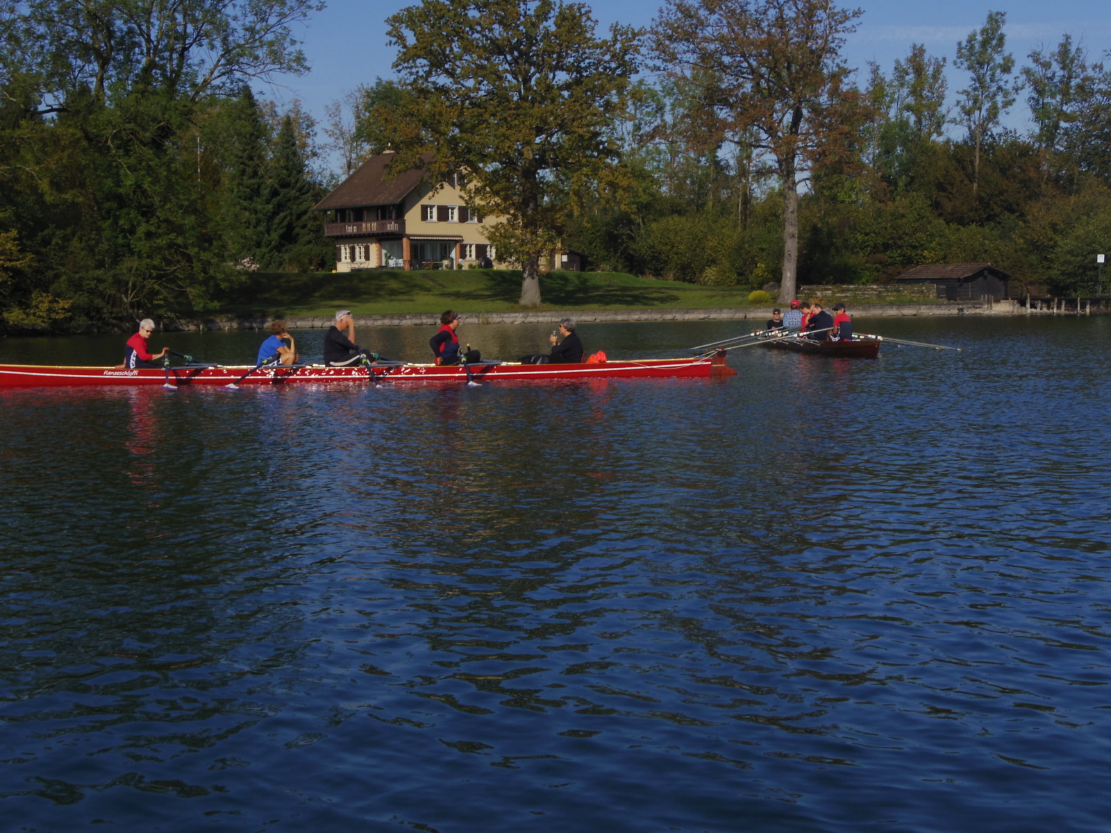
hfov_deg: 34.9
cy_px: 416
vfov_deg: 26.6
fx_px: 1765
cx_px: 556
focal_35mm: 55
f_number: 5
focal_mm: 10
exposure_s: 1/1250
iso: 125
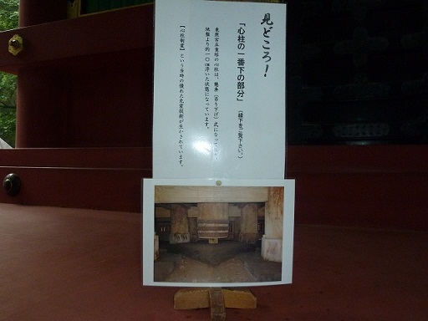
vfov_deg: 48.2
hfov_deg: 61.7
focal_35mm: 29
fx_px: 359
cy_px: 160
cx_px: 214
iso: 400
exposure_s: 1/30
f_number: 3.4
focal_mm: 4.7
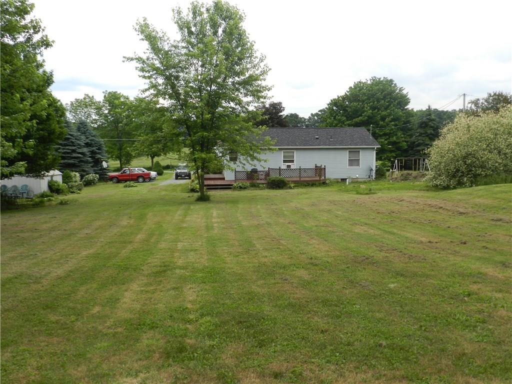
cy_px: 192
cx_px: 256
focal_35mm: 32
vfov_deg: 44.2
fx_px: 473
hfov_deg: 56.8
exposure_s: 1/640
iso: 160
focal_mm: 5.6
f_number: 3.7
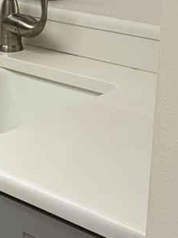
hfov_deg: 13.8
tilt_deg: -17.8
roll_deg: +1.4
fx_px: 707
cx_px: -58
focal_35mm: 103
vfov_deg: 19.0
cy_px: 75
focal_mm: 5.96
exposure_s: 1/120
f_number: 1.6
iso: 80
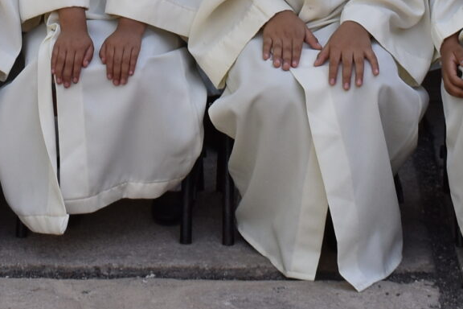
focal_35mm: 200
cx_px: 122
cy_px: -350
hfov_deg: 10.3
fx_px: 2572
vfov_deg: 6.6
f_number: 8
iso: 250
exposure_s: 1/250
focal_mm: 30
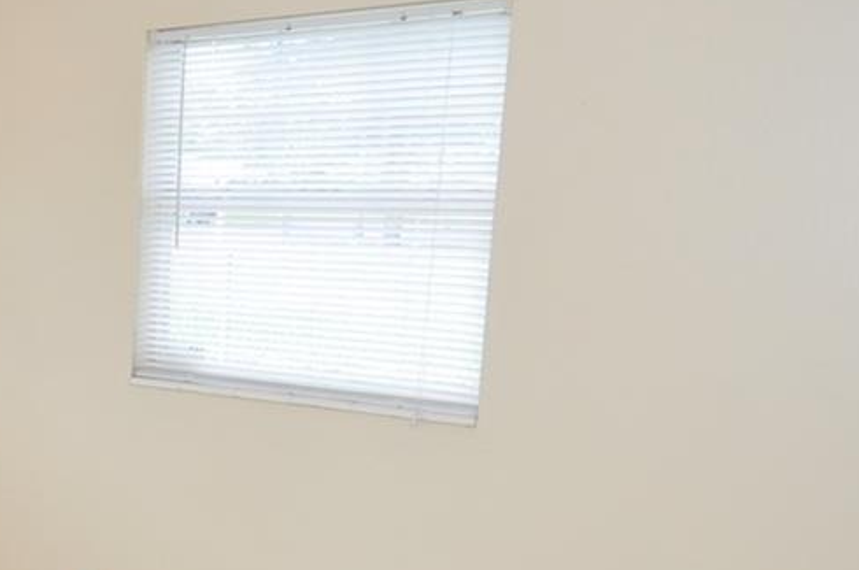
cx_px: -138
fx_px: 1167
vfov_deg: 27.3
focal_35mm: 49
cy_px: 377
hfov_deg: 33.7
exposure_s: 1/100
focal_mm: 10
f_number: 5
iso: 400
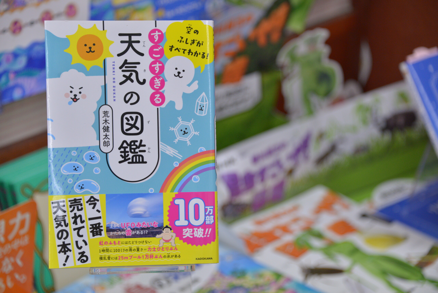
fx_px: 1643
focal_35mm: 135
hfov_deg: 15.2
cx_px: 219
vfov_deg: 10.2
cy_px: 146
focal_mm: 135
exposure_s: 1/200
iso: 1250
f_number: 5.6
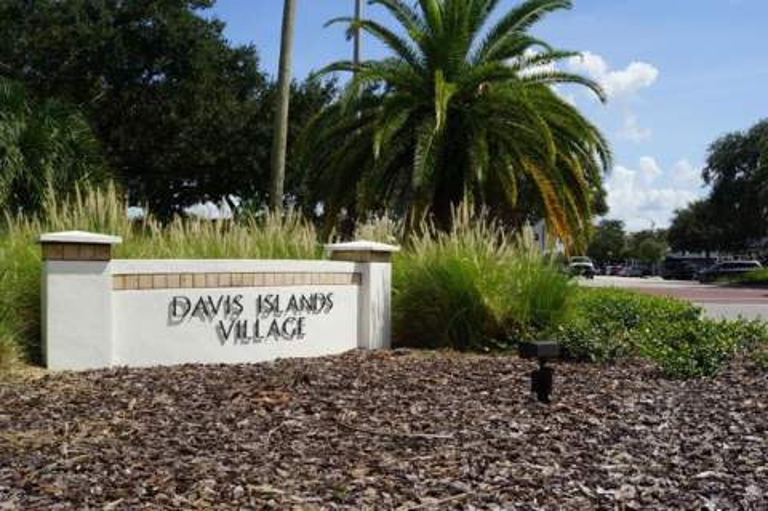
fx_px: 703
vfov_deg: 39.9
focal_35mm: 33
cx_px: 384
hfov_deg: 57.3
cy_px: 256
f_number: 13
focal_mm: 22
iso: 100
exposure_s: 1/200
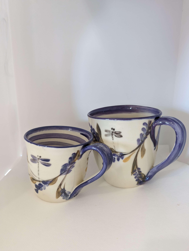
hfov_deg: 56.9
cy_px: 126
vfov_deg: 71.5
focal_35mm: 24
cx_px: 94
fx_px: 174
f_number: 1.85
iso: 126
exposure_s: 1/40
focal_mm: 6.81
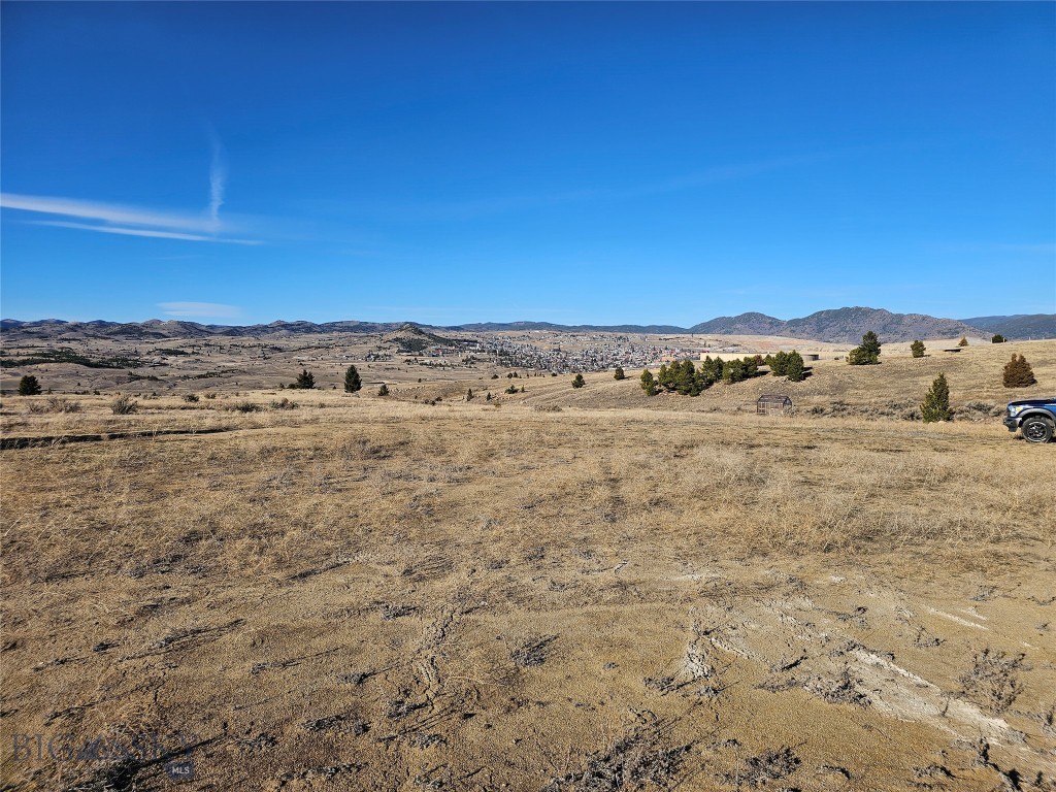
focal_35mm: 23
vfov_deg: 58.9
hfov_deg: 73.9
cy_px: 396
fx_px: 702
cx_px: 528
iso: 10
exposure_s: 1/1235
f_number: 1.7
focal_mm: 6.3
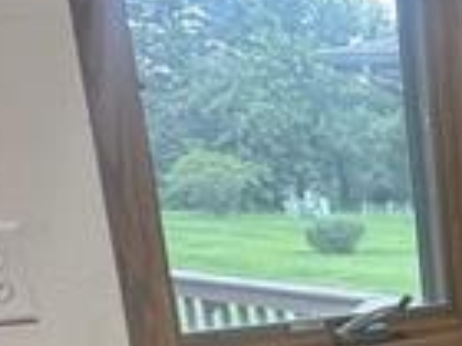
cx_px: 874
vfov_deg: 21.2
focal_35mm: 64
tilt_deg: -16.0
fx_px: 854
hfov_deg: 19.9
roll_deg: -2.9
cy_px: 425
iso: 320
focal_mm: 2.22
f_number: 2.2
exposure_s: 1/60
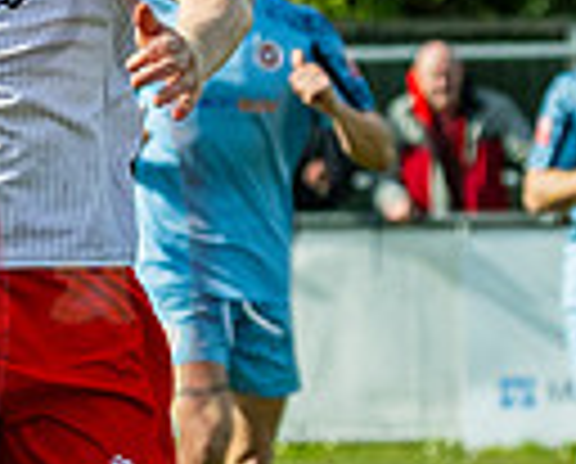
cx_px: -956
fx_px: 25818
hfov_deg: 1.3
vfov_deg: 1.0
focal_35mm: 1511
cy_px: 367
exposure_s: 1/4000
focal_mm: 120
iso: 400
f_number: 4
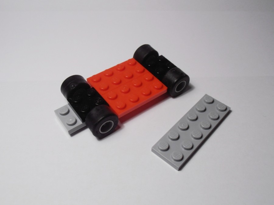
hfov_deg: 50.1
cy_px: 102
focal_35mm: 37
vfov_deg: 38.7
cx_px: 137
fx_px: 293
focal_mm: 6.61
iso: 80
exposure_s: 1/100
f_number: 3.9
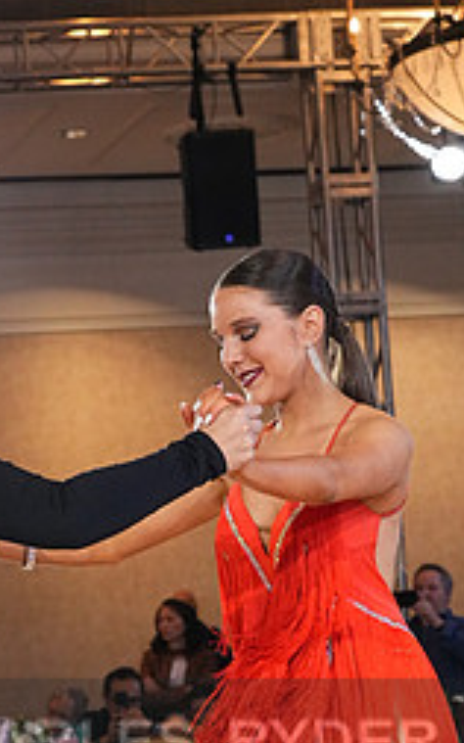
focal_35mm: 140
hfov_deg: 9.3
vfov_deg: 14.6
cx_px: 81
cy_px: 778
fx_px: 2834
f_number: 6.3
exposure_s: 1/200
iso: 5000
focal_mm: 60
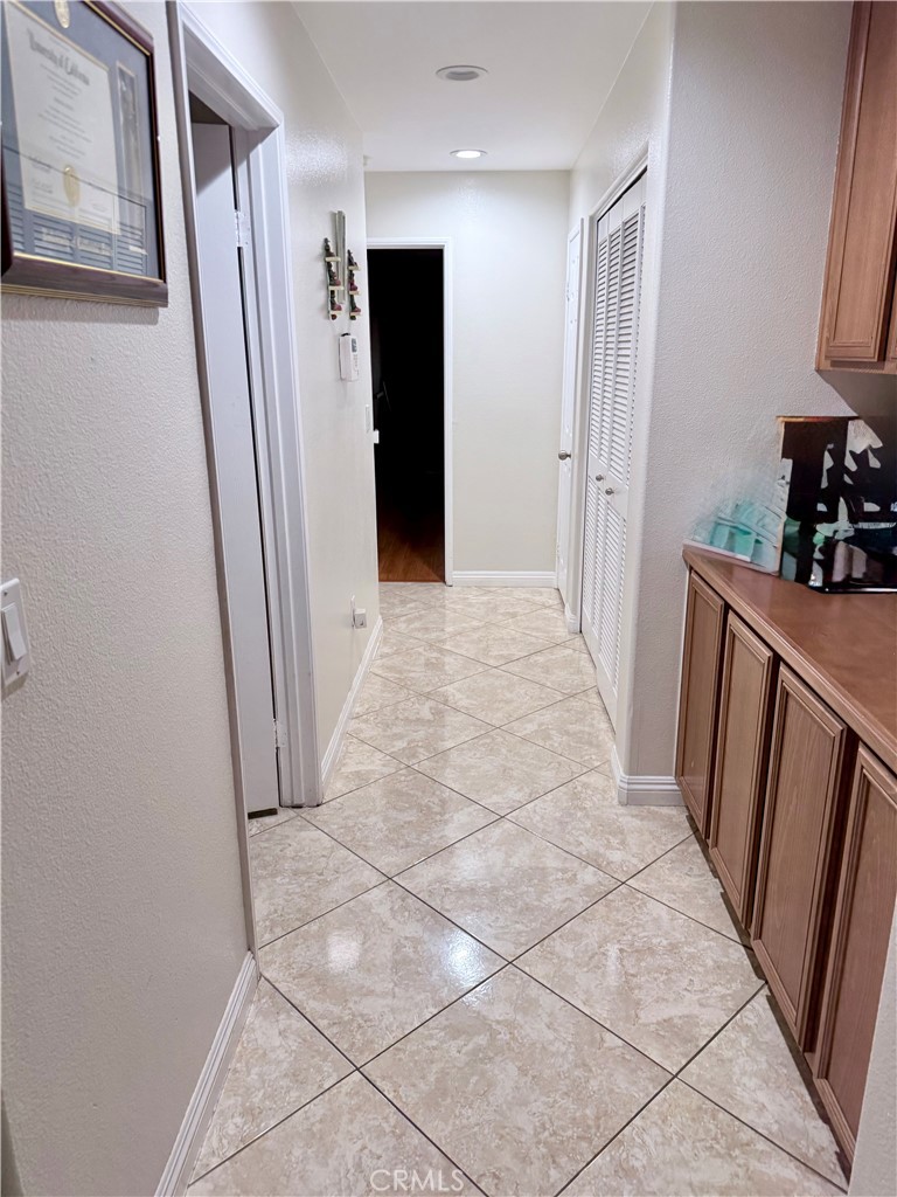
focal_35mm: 24
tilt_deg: -15.6
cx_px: 448
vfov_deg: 71.6
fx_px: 829
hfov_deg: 56.8
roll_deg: -0.2
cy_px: 598
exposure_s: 1/120
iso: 200
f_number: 1.78
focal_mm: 6.76
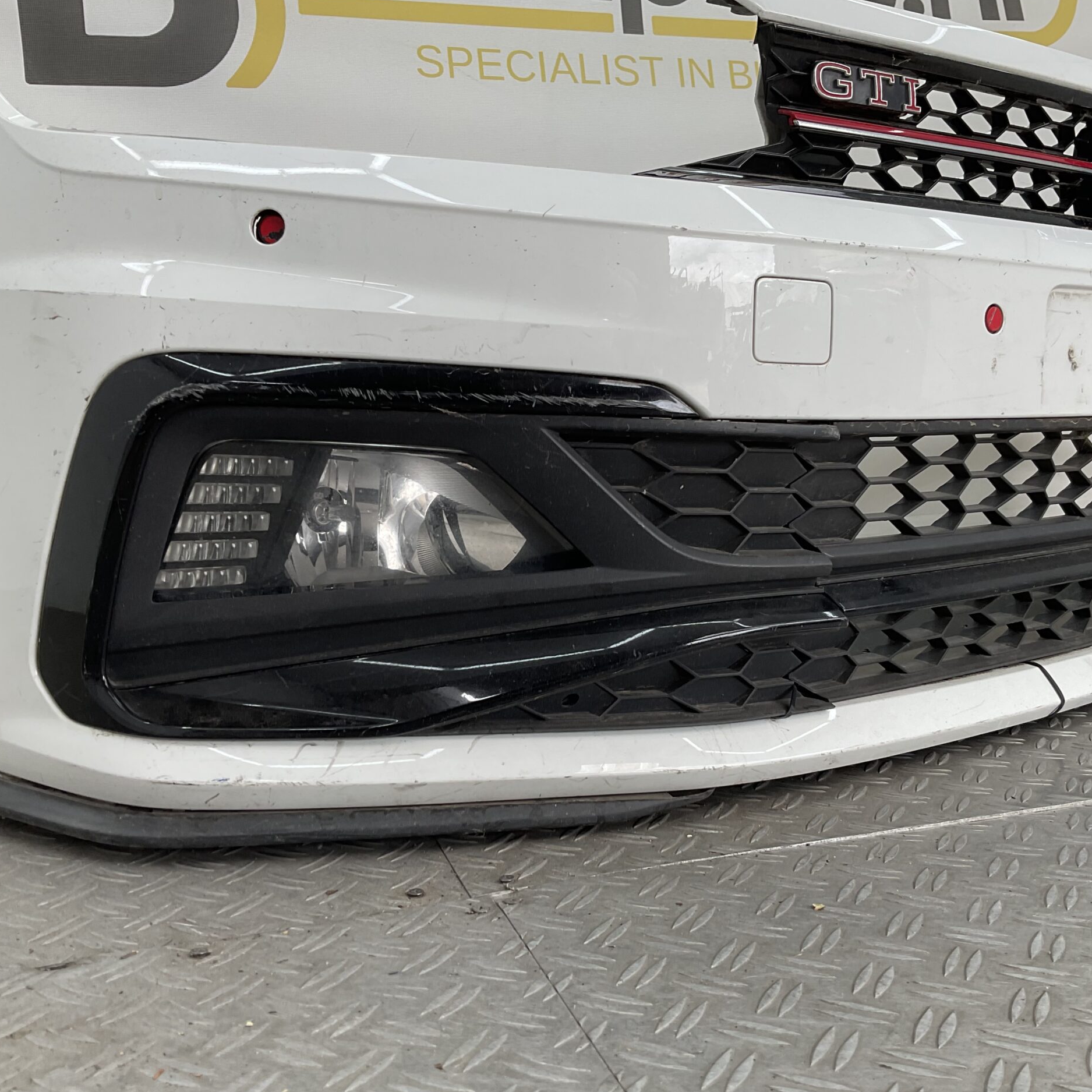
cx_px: 598
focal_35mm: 35
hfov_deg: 47.2
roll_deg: +2.1
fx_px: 1249
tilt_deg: -7.3
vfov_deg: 47.2
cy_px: 554
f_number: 1.8
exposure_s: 1/122
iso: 16
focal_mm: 3
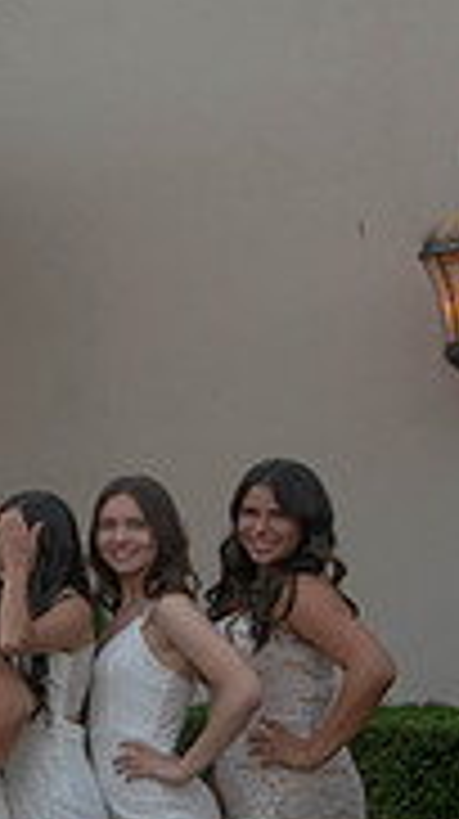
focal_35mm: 107
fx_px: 2322
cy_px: 531
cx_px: -716
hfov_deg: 9.7
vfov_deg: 20.0
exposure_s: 1/80
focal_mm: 32
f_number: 5
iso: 100
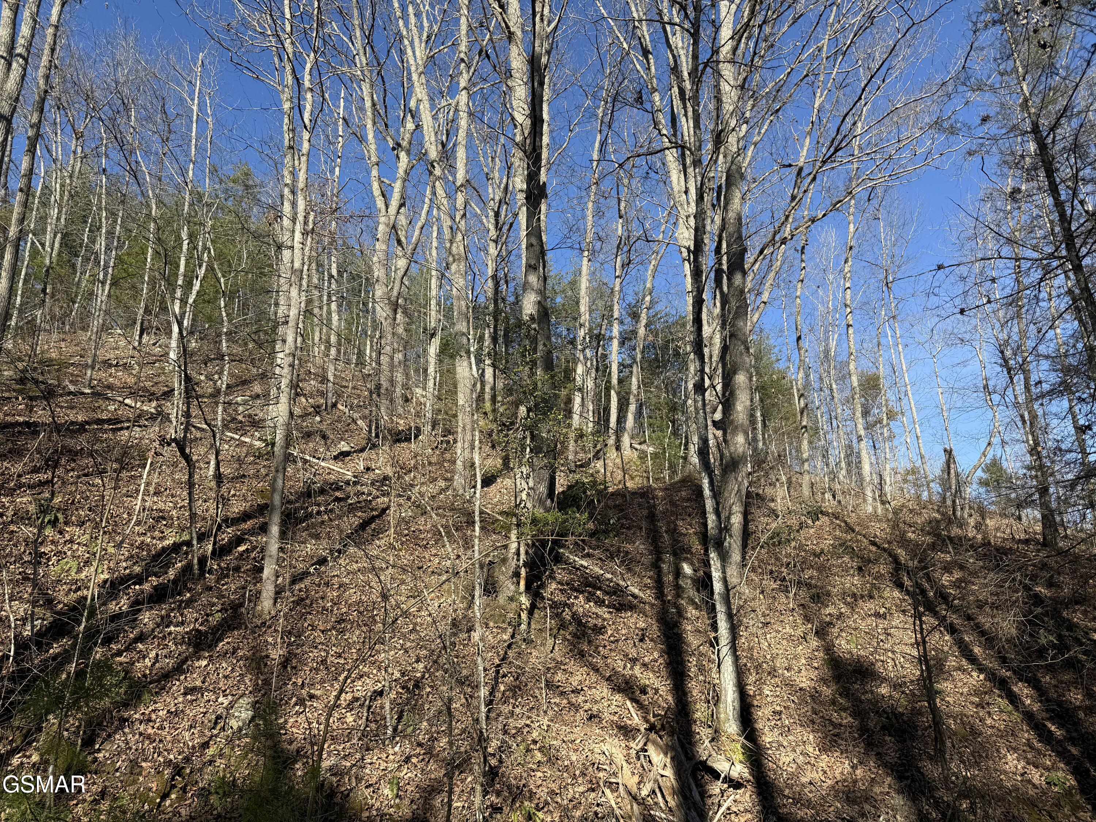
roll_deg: +1.8
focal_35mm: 24
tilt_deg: +21.4
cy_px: 411
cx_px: 548
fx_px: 760
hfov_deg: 71.6
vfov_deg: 56.8
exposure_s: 1/2110
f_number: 1.78
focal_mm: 6.76
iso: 80
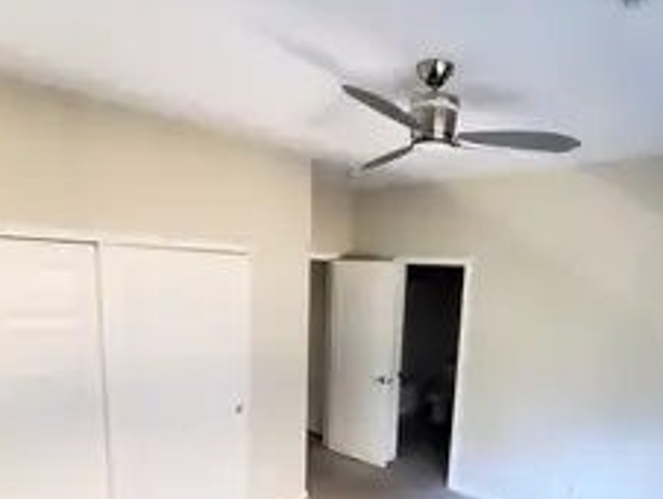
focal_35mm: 23
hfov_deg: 73.6
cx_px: 370
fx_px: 441
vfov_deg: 56.5
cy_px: 364
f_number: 2.2
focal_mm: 1.8
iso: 640
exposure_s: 1/30
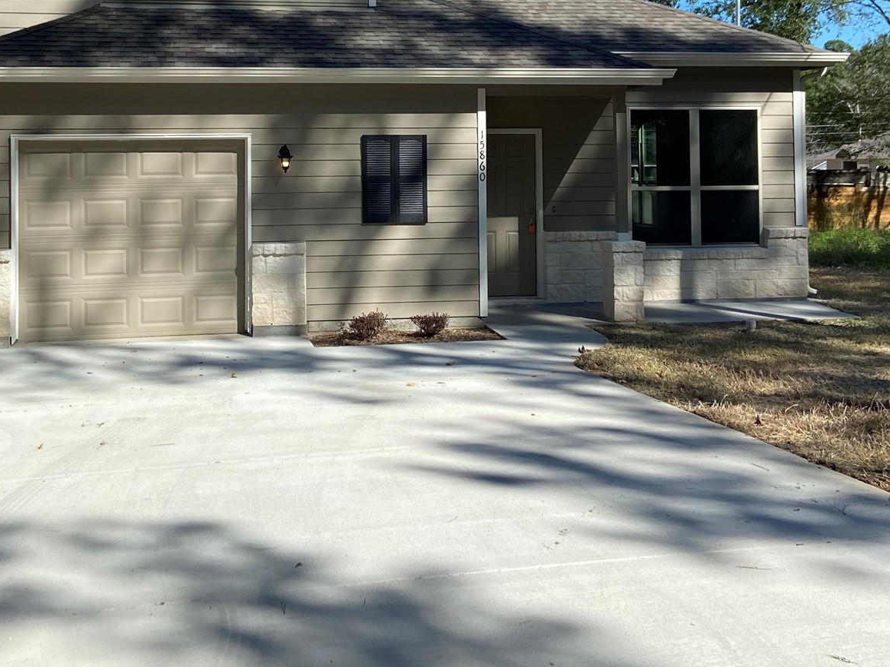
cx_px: 372
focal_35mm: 46
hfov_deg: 41.1
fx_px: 1182
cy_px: 138
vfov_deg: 30.8
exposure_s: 1/2625
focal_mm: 4.25
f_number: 1.8
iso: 32
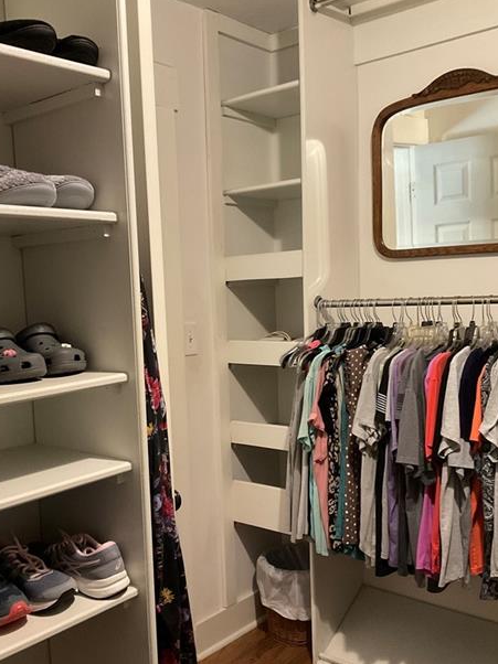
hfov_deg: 38.6
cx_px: 221
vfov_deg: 50.0
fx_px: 710
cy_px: 384
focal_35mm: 37
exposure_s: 1/30
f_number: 1.8
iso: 250
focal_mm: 3
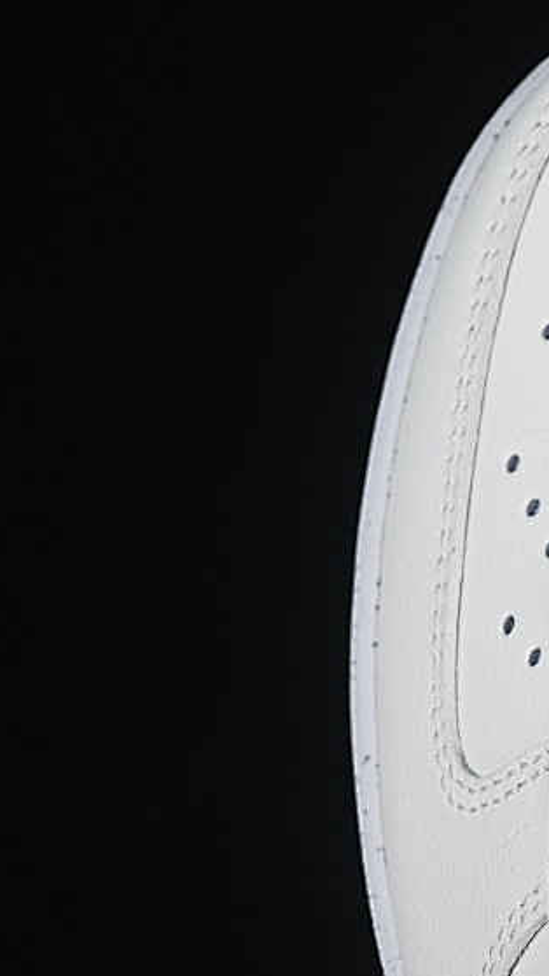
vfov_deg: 14.1
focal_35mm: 152
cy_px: 554
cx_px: 825
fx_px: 3933
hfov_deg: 7.8
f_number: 7.1
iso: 160
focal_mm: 50
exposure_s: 1/80
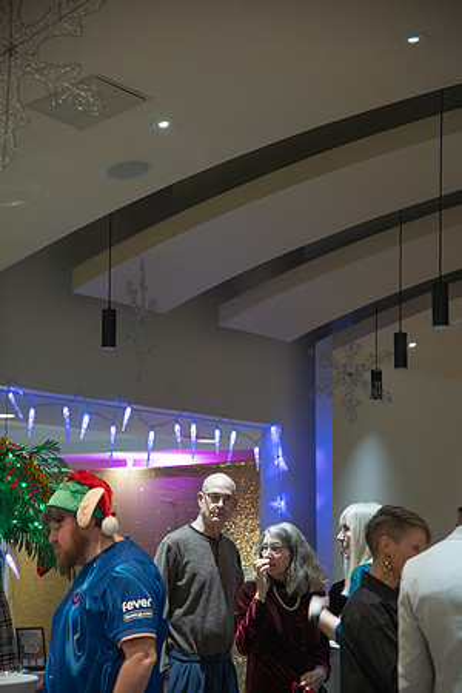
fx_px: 1636
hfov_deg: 16.1
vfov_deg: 23.9
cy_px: 346
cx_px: 231
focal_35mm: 85
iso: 2000
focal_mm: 85
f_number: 4.5
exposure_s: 1/30
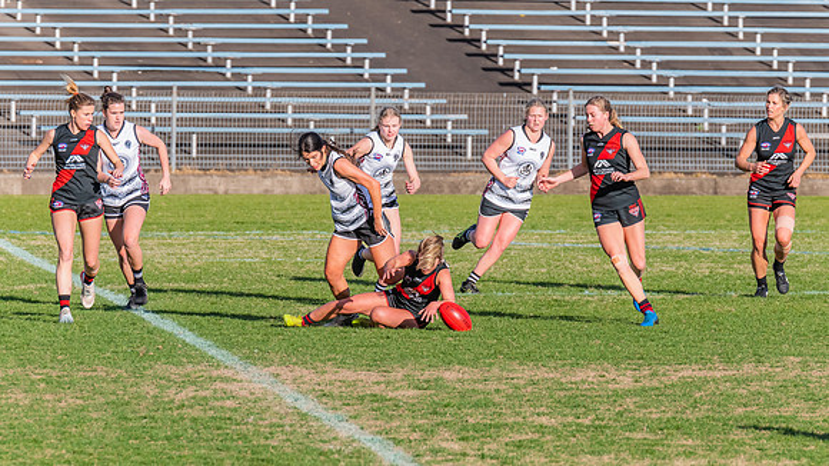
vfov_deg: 2.4
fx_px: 10921
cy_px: 295
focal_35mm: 497
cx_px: 436
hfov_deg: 4.3
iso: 800
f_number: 9
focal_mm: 380
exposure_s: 1/1250
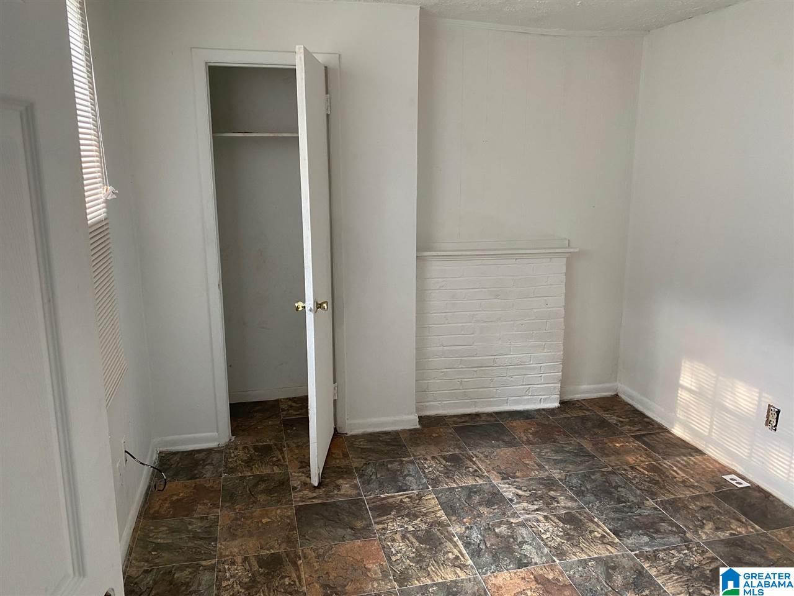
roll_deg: -1.1
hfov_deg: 67.3
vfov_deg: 53.1
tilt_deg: -12.2
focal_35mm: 26
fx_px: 596
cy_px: 298
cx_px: 397
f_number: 1.8
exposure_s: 1/60
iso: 160
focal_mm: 4.25
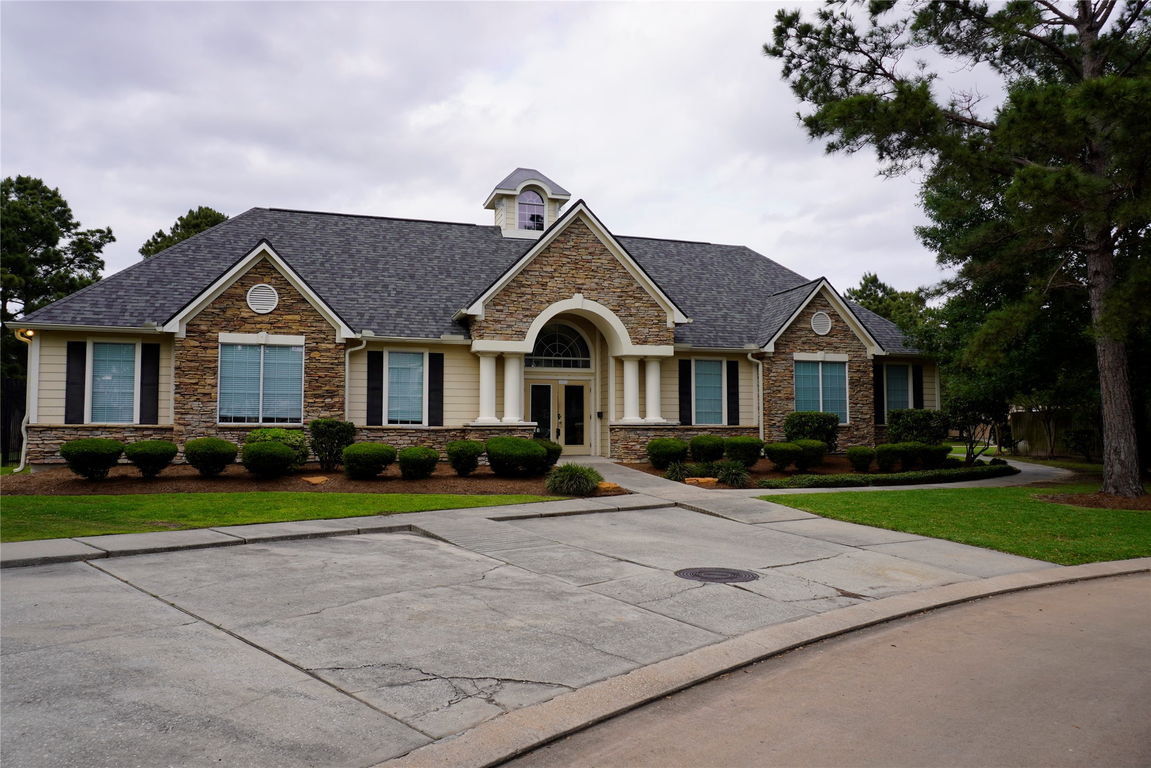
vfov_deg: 53.1
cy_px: 384
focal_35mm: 24
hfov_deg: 73.7
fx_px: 767
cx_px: 576
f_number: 11
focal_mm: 16
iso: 100
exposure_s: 1/80
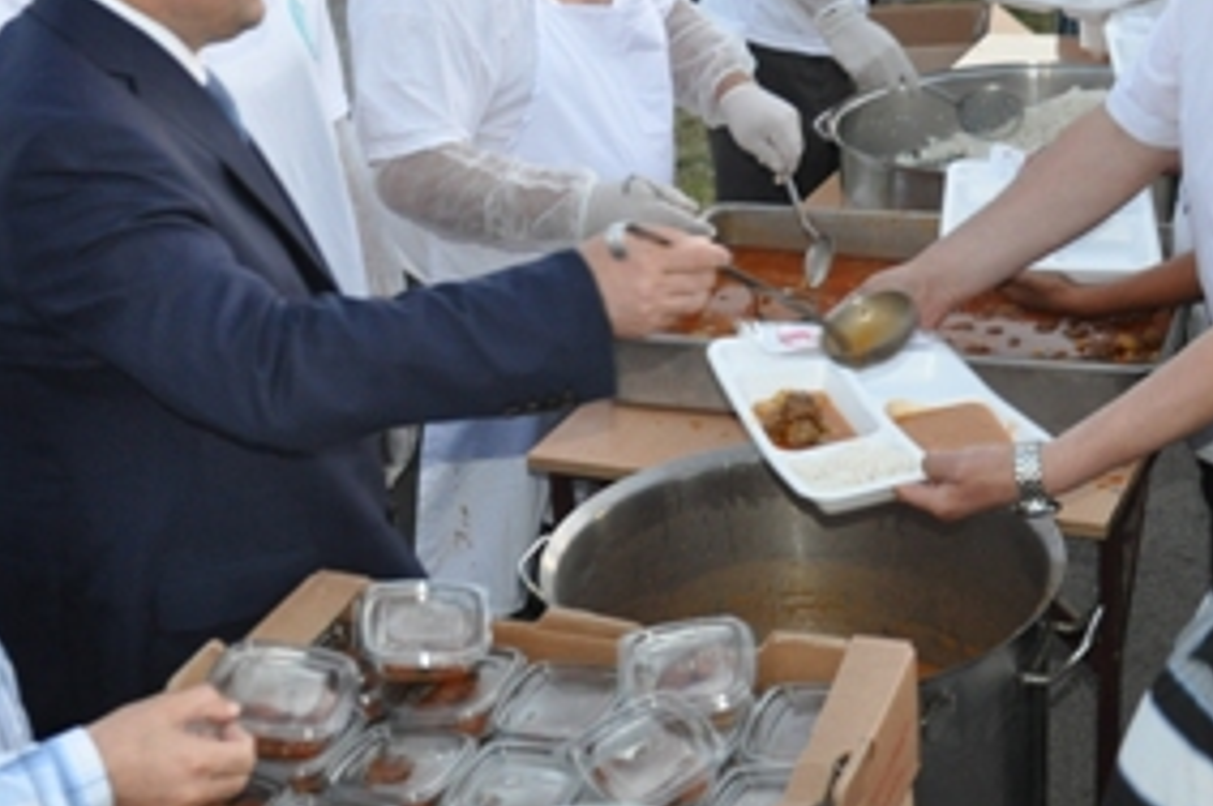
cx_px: 544
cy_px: 315
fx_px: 2053
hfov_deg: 32.9
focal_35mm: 61
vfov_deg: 22.2
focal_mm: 18
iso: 800
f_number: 3.5
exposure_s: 1/80
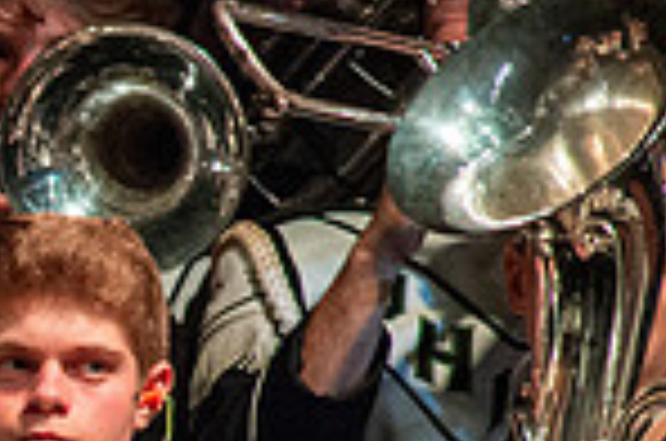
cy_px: 536
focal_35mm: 2355
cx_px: -436
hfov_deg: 0.9
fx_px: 43474
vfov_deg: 0.6
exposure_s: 1/400
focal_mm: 600
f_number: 5.6
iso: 5000
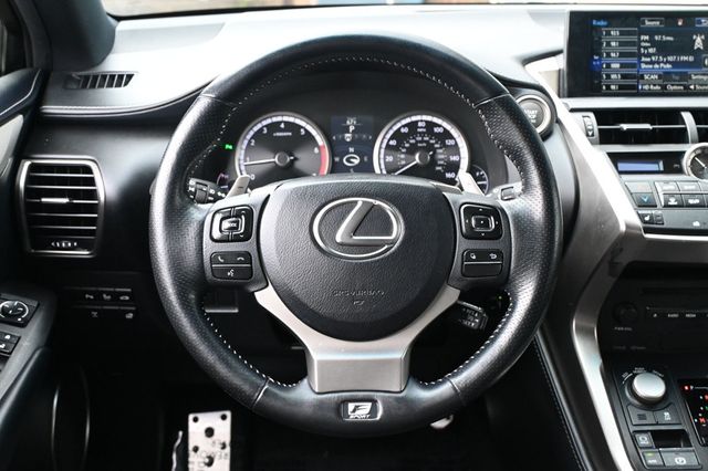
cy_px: 236
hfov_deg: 47.2
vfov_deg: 32.4
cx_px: 354
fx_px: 811
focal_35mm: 41
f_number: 4.5
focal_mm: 27.5
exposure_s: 1/125
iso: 2000
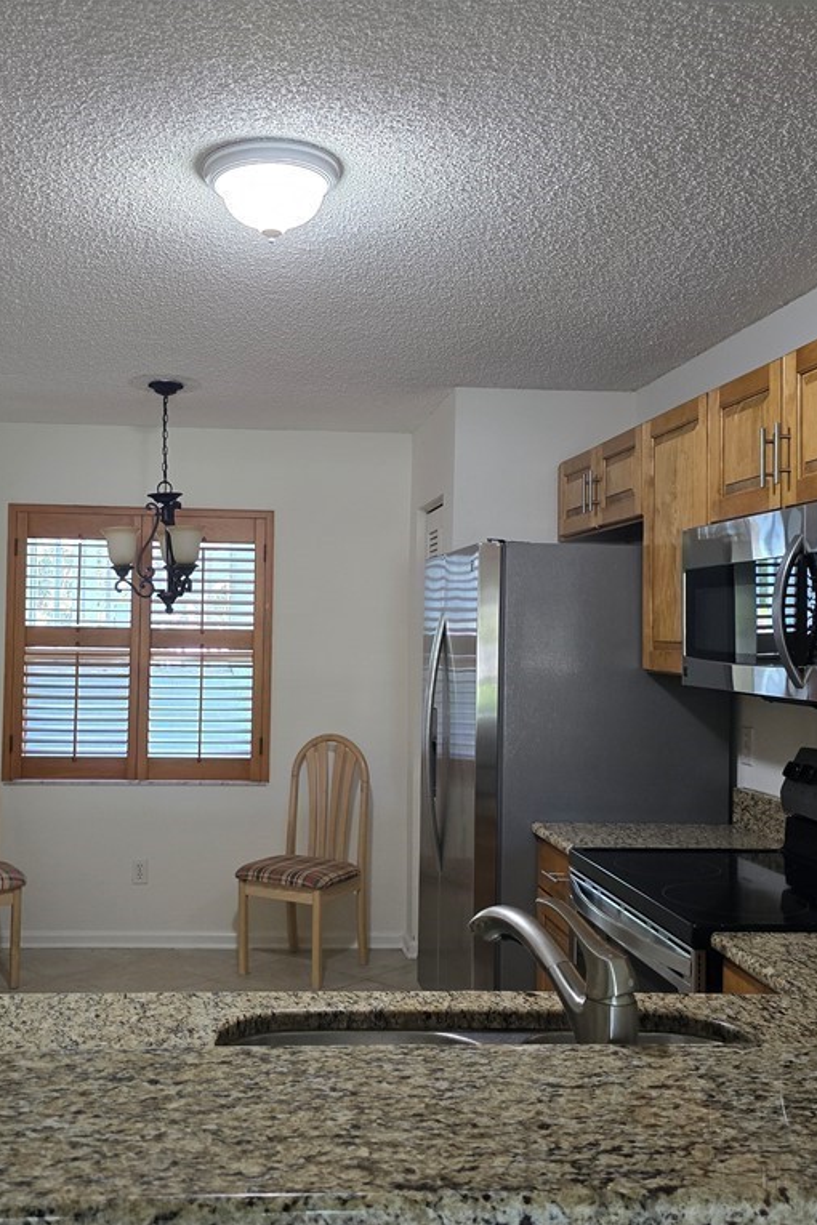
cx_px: 296
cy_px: 613
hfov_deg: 40.8
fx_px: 1089
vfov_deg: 58.7
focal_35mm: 32
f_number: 1.7
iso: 400
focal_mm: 6.3
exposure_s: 1/120
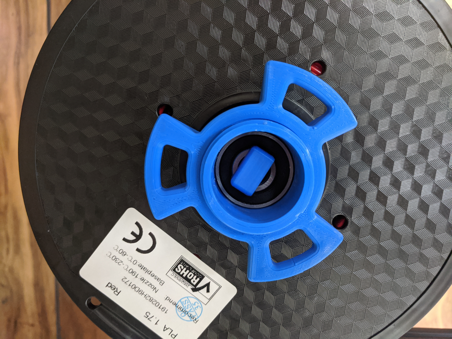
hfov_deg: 67.3
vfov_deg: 53.1
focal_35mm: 26
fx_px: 339
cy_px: 170
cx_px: 226
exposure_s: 1/30
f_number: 2
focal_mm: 4.67
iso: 948
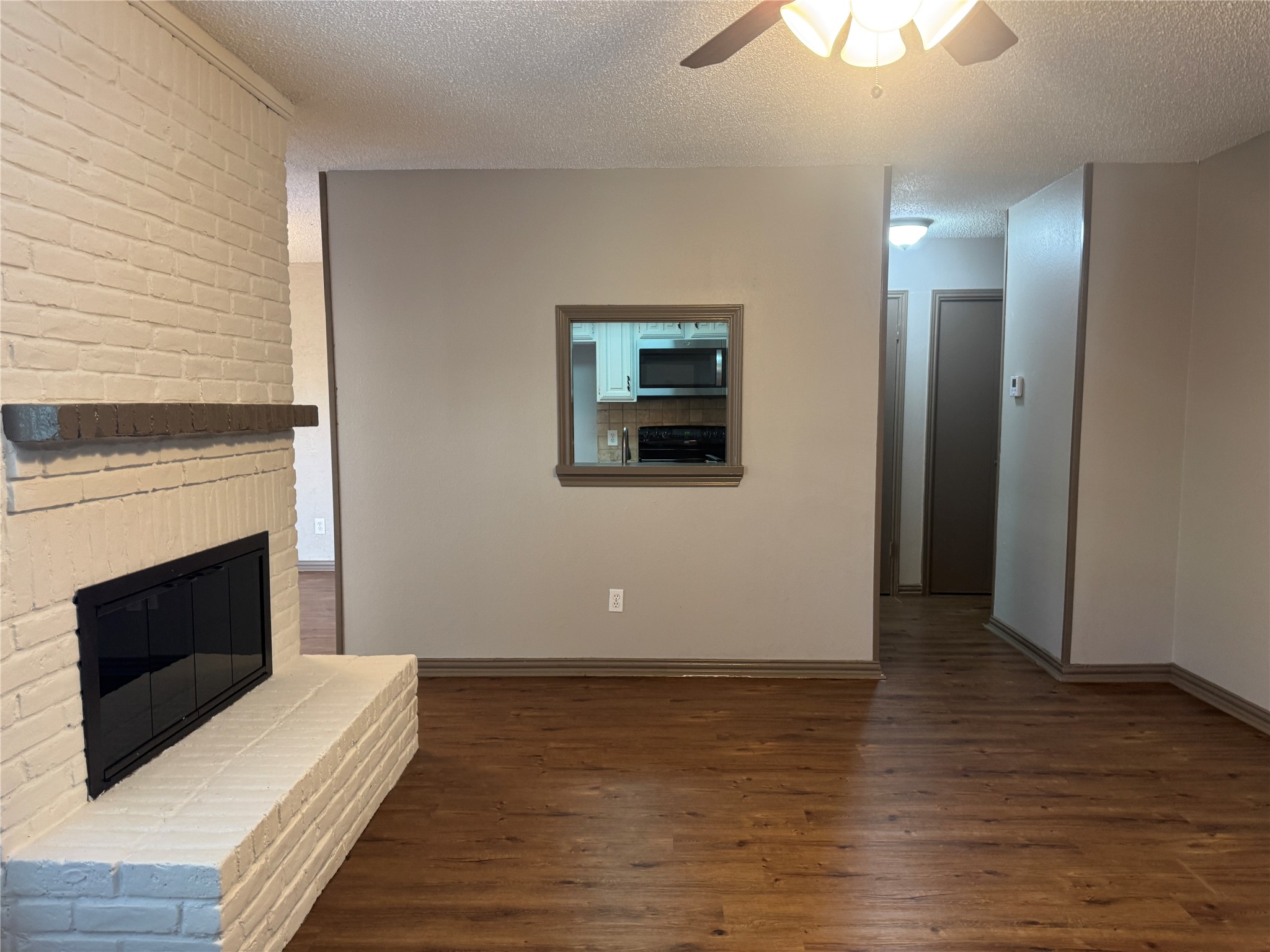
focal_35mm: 24
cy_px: 476
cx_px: 635
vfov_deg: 56.8
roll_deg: +0.0
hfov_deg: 71.6
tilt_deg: -3.9
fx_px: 881
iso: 200
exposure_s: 1/60
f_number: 1.78
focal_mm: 6.76
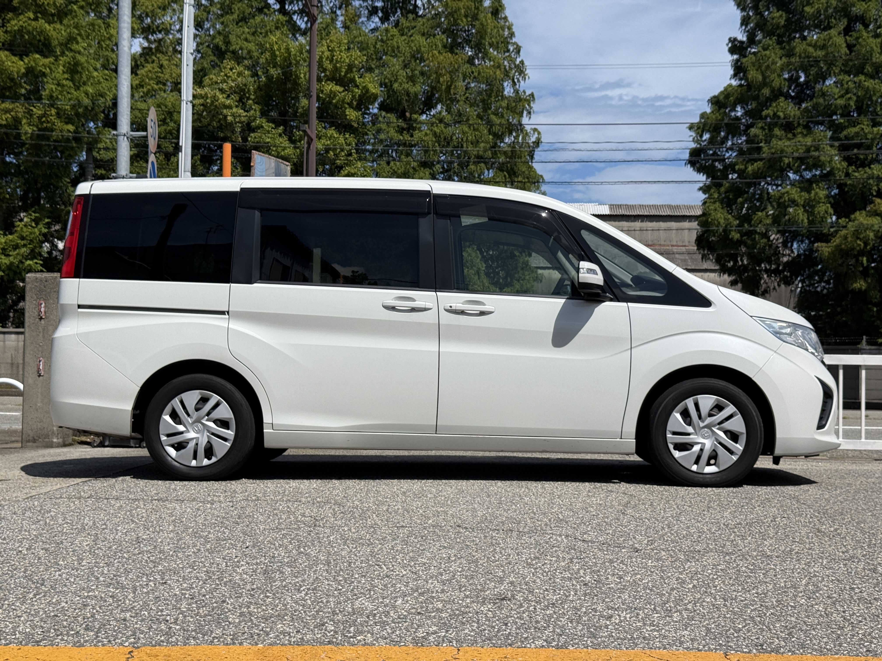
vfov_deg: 30.3
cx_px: 441
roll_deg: -0.7
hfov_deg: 39.7
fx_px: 1223
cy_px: 330
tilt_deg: +2.0
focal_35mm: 48
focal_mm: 6.76
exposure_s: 1/8772
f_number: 1.78
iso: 64
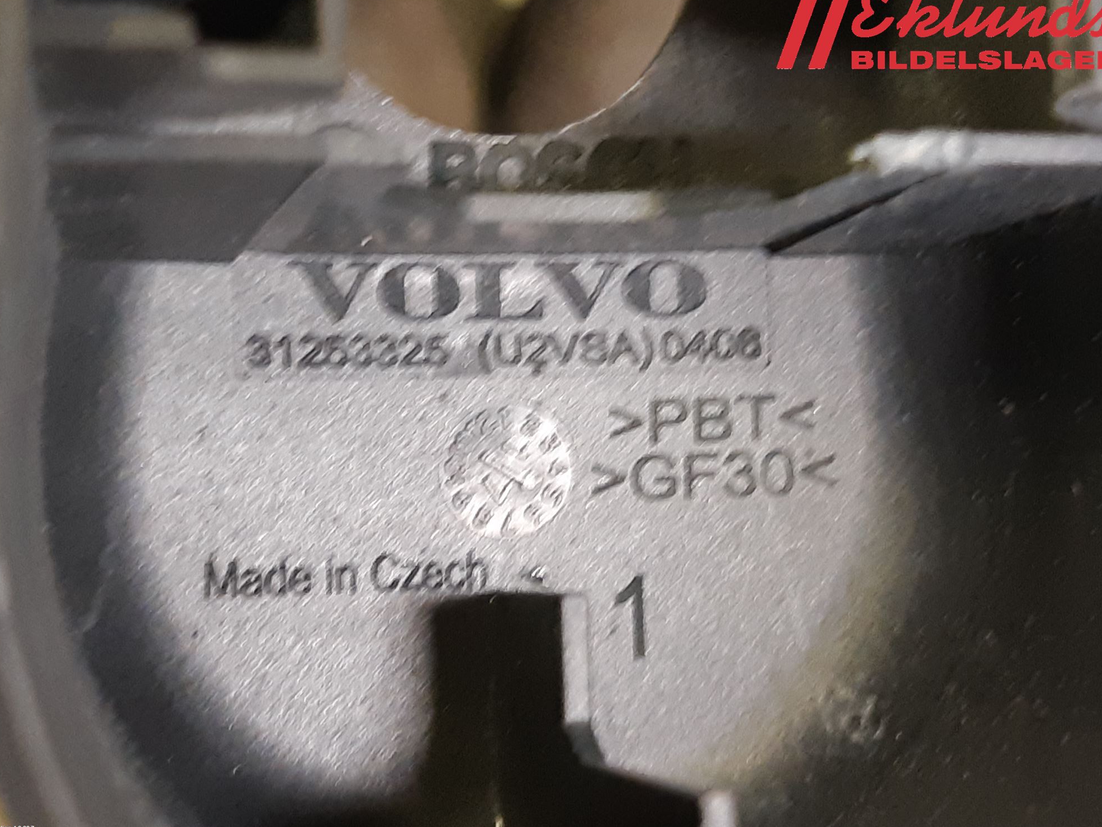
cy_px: 404
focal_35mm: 27
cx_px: 547
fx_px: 860
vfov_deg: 51.3
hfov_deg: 65.3
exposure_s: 1/33
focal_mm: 3.93
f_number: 1.7
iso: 250
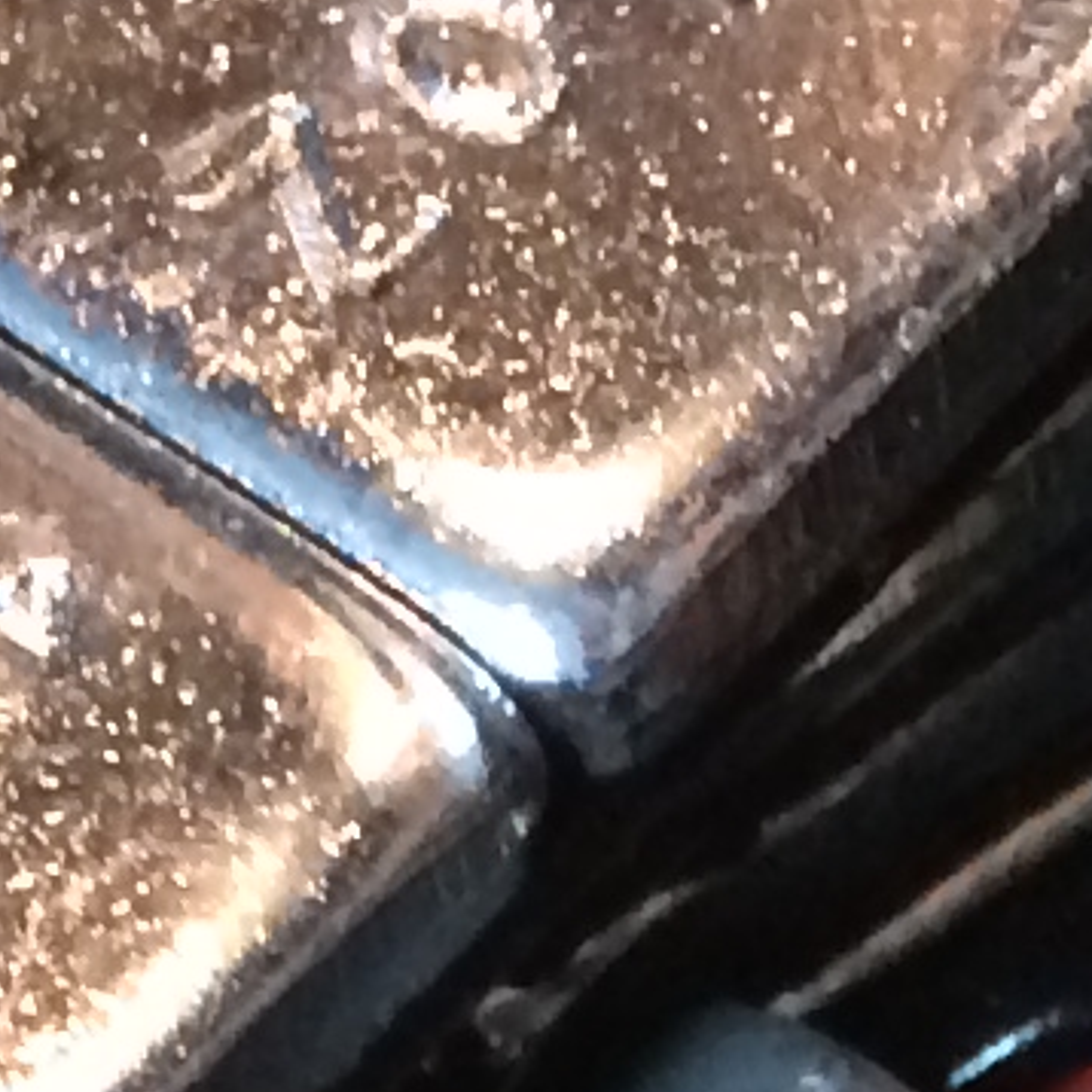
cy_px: 2699
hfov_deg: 7.2
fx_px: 8637
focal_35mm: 242
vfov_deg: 6.8
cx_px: 973
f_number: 2.2
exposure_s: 1/24
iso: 320
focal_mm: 4.12
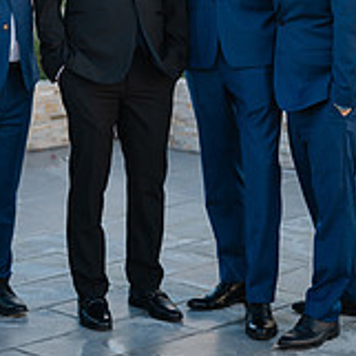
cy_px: 31
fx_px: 1385
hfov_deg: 14.6
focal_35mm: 119
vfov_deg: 14.5
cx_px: 126
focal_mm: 50
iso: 64
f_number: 1.8
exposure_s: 1/800
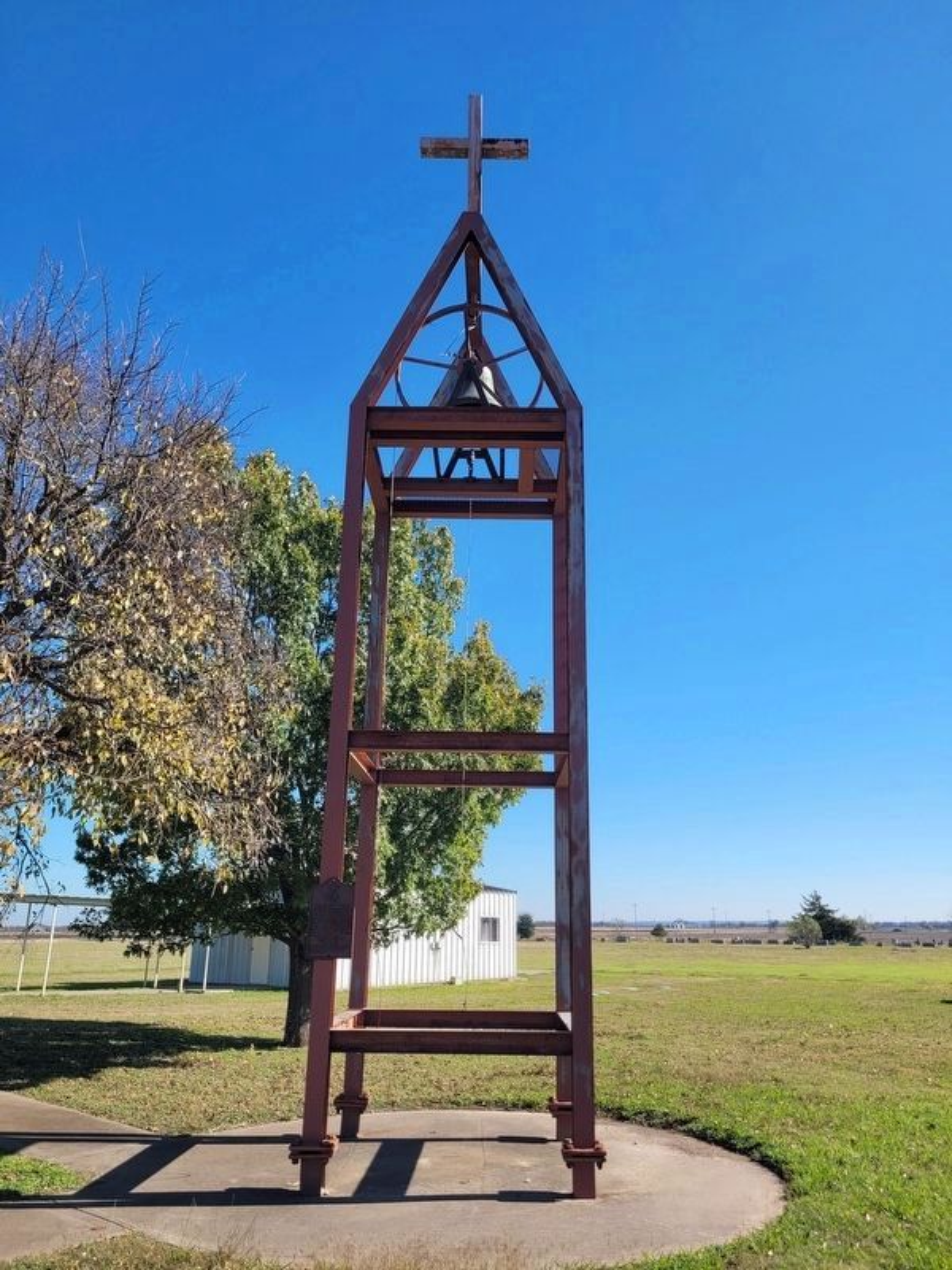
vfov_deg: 67.3
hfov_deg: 53.1
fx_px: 953
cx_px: 476
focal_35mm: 26
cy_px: 635
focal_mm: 5.4
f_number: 1.8
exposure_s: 1/1659
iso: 40
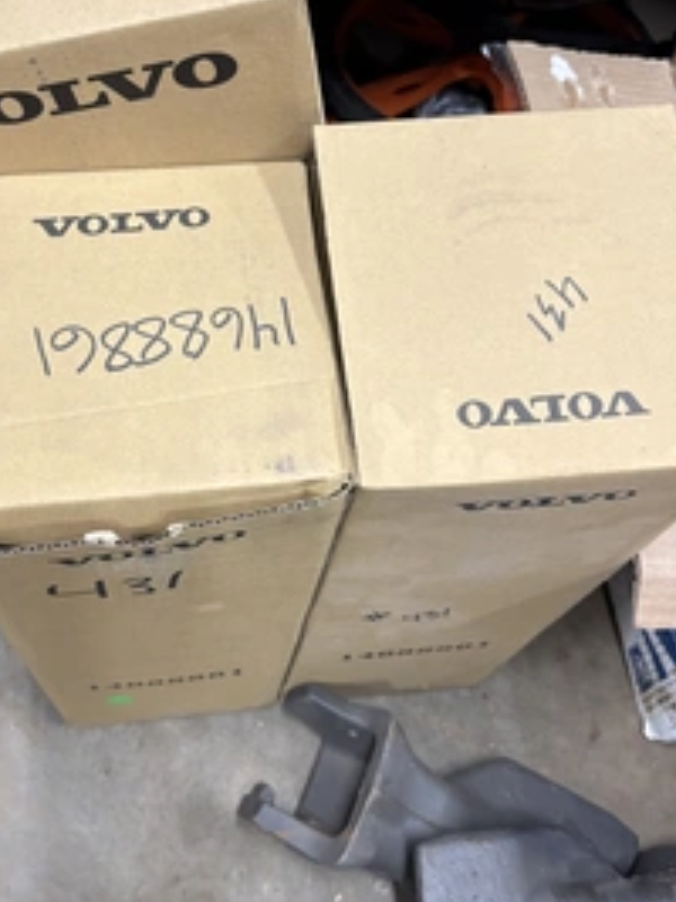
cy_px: 324
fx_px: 1016
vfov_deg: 47.3
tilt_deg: -60.0
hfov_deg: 36.4
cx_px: 220
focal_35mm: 39
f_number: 1.6
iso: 200
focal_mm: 5.96
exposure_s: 1/60
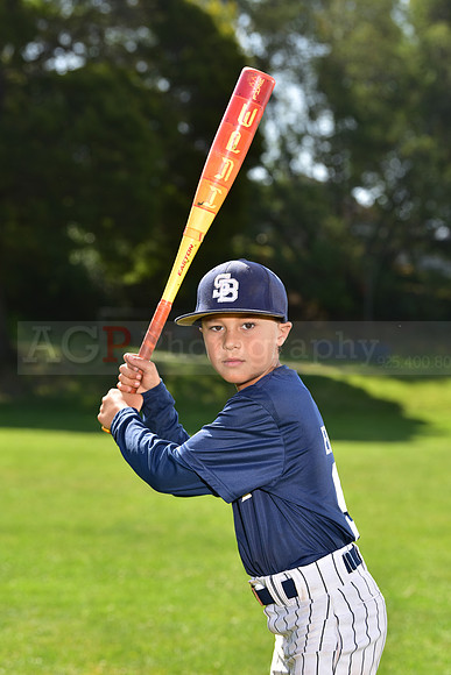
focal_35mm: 112
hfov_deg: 12.2
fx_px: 2103
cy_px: 338
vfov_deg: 18.3
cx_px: 226
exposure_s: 1/250
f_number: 5.6
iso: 100
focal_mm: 112
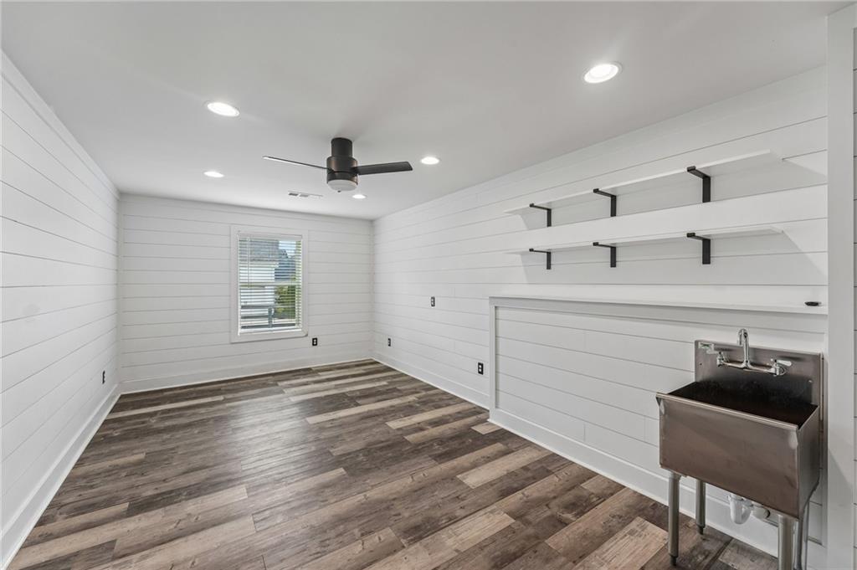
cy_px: 285
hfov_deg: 104.3
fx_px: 333
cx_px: 428
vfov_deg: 81.1
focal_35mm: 14
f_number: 8
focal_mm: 14
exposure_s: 1/25
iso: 320
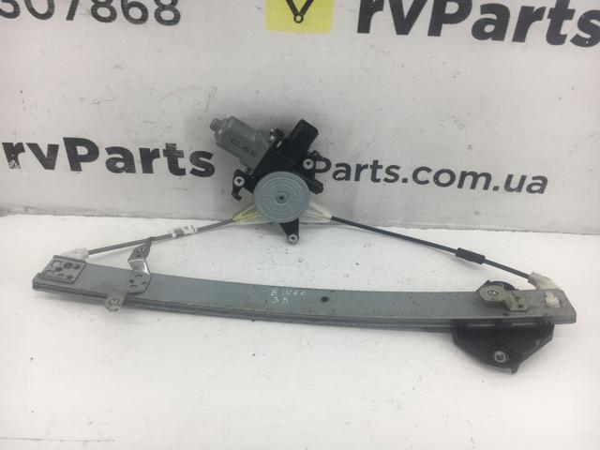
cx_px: 300
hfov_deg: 61.7
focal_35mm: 29
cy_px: 225
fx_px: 503
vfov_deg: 48.2
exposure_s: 1/100
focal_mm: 4.15
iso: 40
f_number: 2.2
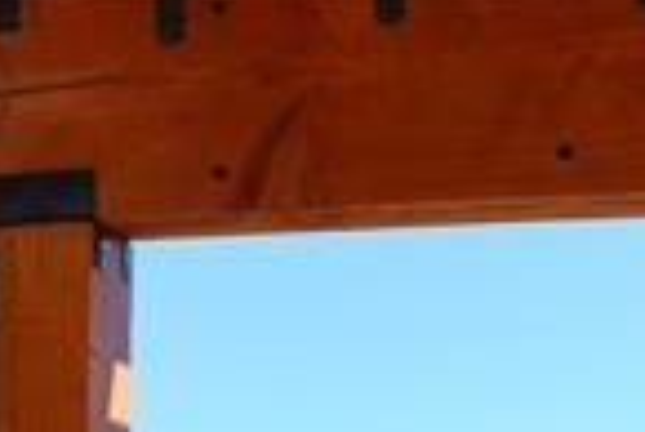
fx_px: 2134
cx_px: 200
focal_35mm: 119
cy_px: 935
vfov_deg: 10.4
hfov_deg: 17.1
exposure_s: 1/160
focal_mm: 18
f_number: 6.3
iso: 100
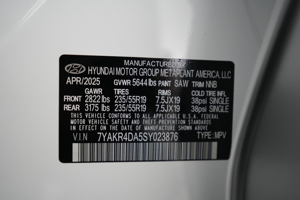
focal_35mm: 28
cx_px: 150
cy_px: 100
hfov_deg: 65.5
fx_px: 233
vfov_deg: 46.4
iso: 6400
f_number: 2.8
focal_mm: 28
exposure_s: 1/160
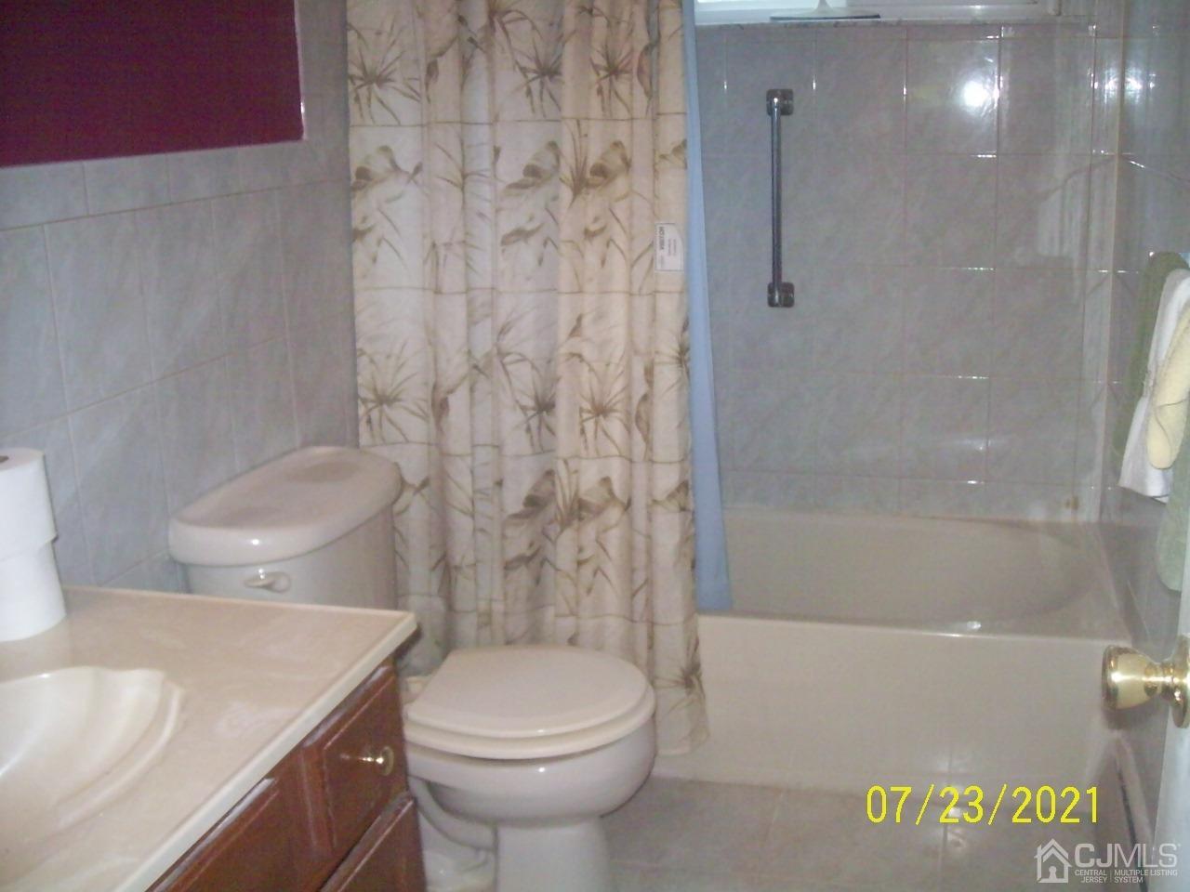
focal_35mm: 36
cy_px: 446
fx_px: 1238
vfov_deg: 39.7
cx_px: 595
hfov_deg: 51.4
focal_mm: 6
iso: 160
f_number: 2.7
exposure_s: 1/64
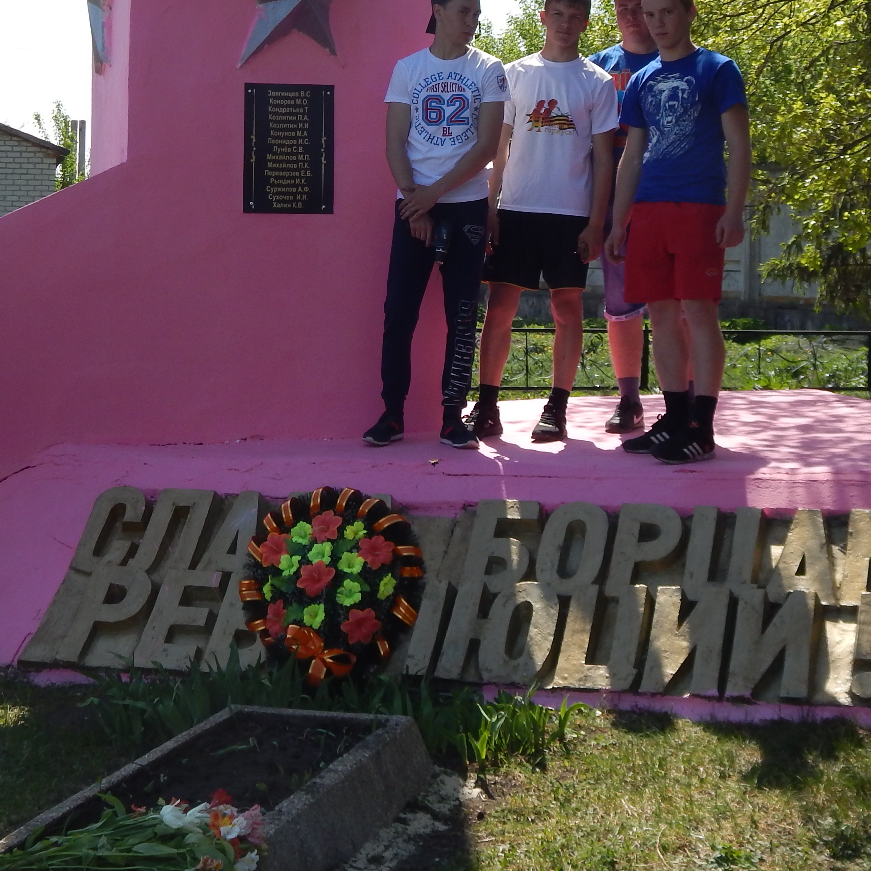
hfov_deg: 24.3
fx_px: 2021
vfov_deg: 24.0
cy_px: 183
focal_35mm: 71
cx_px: 432
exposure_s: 1/1000
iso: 125
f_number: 3.4
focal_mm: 6.8
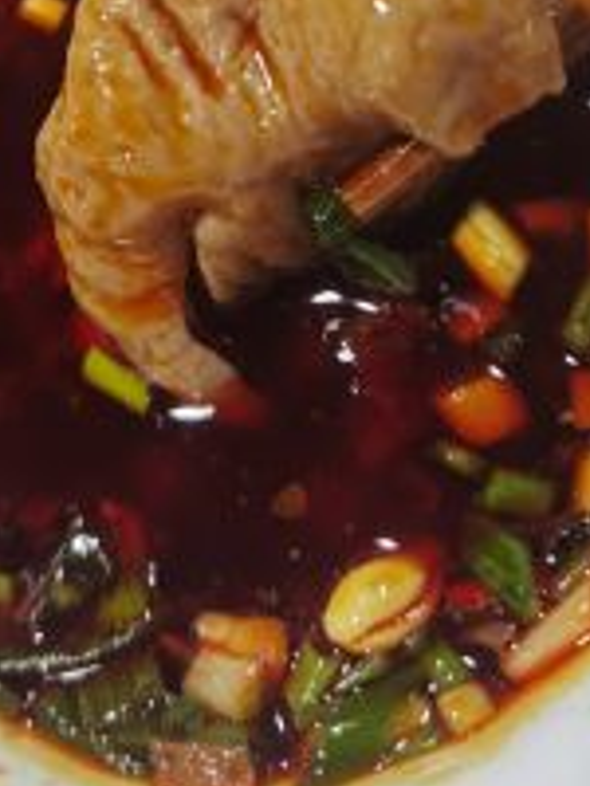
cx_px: 146
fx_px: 1227
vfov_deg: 33.7
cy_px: 83
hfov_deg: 26.7
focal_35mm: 54
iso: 320
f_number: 1.9
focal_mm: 6.71
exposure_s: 1/100
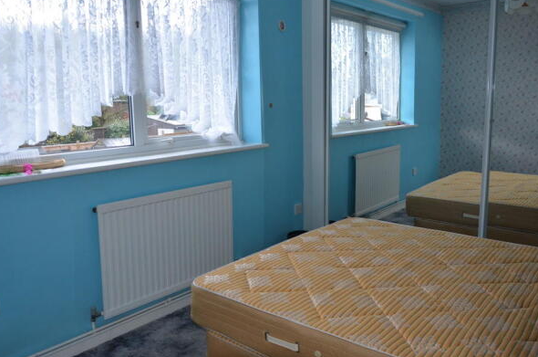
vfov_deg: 43.4
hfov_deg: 62.0
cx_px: 258
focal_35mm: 30
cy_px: 163
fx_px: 447
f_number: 3.5
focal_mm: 18
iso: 800
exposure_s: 1/60
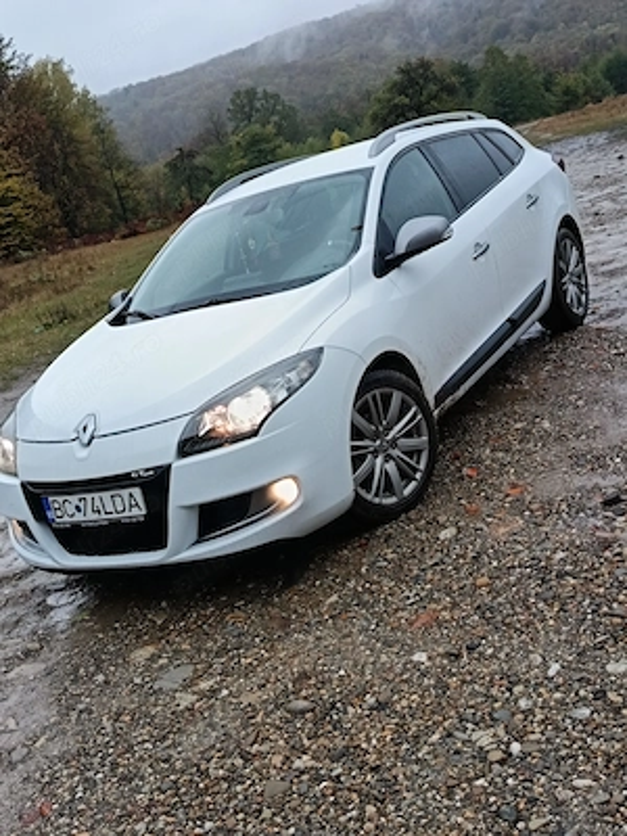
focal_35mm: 42
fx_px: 1014
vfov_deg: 44.8
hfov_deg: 34.3
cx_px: 314
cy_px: 418
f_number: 1.75
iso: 472
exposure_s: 1/100
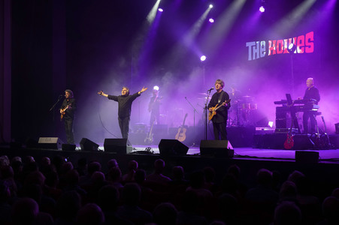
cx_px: 170
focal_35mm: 50
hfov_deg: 39.6
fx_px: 470
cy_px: 112
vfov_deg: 27.0
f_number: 5
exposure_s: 1/160
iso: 1600
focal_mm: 50
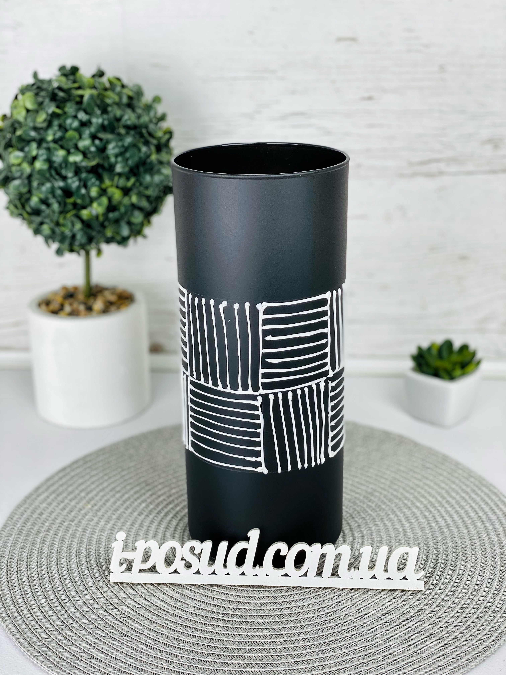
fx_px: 1013
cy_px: 338
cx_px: 253
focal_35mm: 52
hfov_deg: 28.0
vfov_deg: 36.8
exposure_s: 1/127
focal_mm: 6
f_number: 2
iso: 20
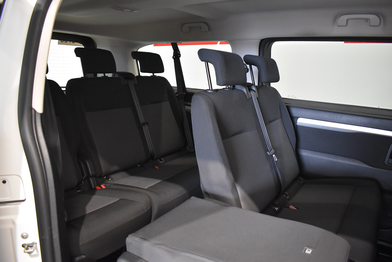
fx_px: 294
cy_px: 131
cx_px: 196
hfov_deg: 67.3
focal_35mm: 27
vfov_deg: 48.0
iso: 3200
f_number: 3.5
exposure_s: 1/30
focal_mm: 18
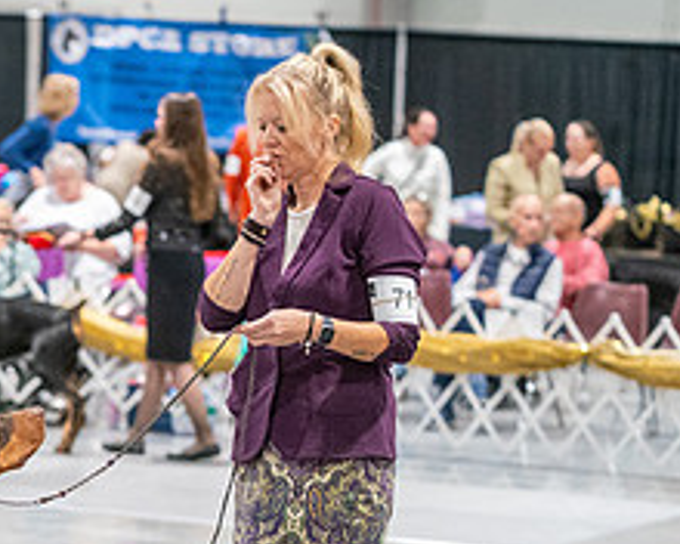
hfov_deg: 9.3
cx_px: -105
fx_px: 4126
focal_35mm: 205
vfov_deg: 7.5
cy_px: 422
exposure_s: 1/250
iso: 6400
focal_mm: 83
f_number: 2.8
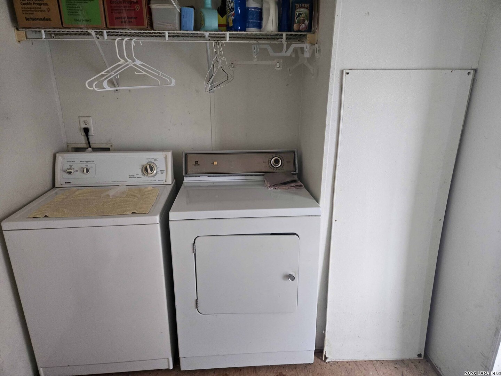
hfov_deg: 73.9
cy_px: 188
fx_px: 333
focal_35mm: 23
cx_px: 250
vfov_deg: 58.9
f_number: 1.8
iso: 400
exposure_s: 1/120
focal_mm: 5.4
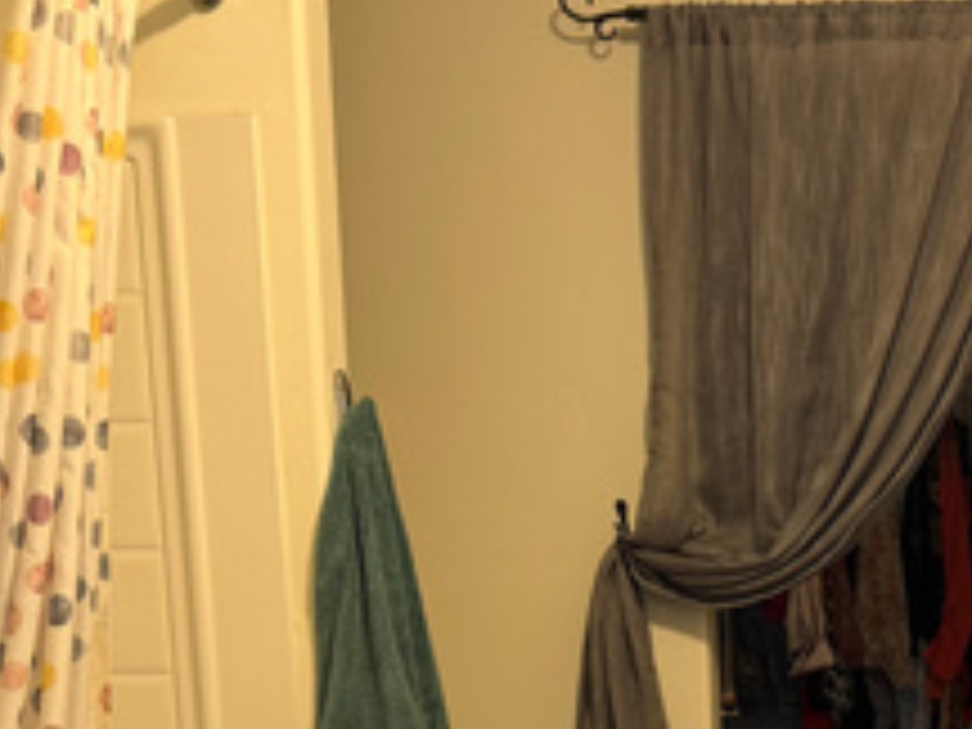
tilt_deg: -10.5
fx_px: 1994
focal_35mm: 71
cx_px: 990
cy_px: 837
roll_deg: +1.0
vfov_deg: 19.7
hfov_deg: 25.9
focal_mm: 6.76
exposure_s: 1/60
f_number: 1.78
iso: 160
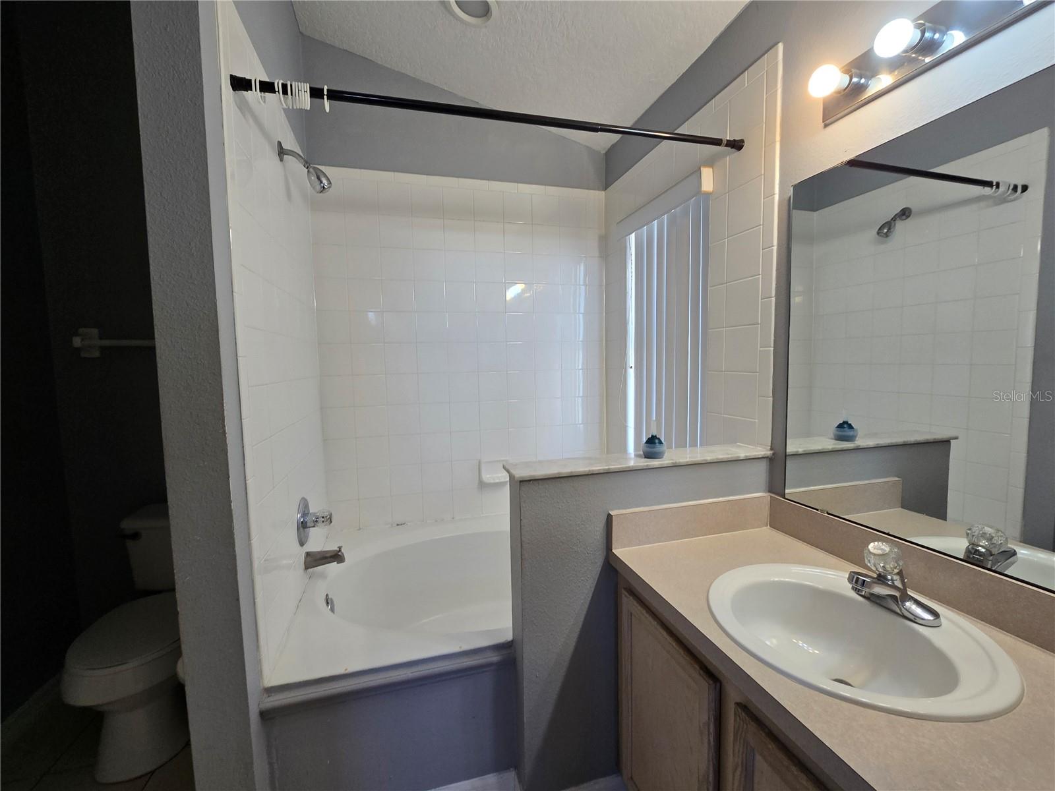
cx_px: 528
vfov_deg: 89.9
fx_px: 396
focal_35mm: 13
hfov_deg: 106.2
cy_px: 396
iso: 100
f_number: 2.2
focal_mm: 2.2
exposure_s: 1/60
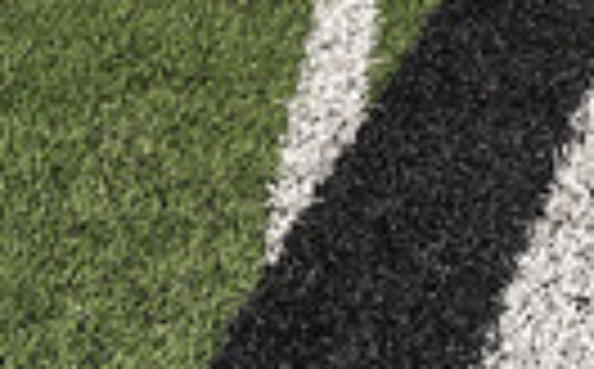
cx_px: 423
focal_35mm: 108
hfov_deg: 19.2
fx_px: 1745
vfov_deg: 10.0
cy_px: -608
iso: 100
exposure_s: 1/250
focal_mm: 31
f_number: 11
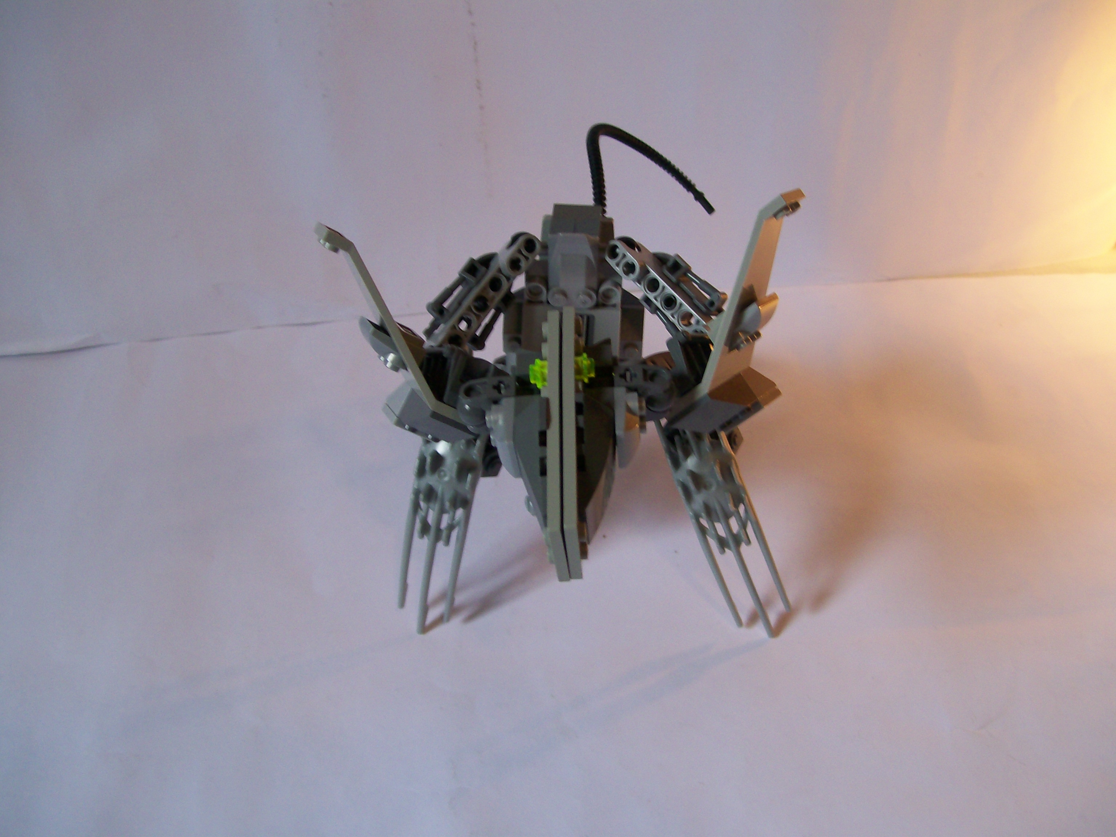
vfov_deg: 39.7
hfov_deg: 51.4
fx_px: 1161
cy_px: 418
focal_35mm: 36
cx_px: 558
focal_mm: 6
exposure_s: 1/35.3
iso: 80
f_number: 2.7
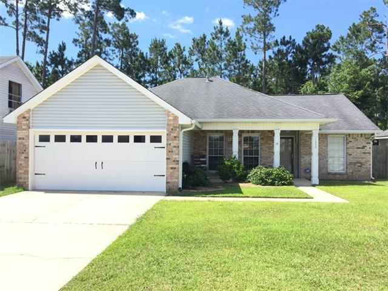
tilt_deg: +1.6
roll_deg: -1.3
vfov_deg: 48.2
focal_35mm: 29
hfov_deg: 61.7
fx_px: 325
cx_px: 194
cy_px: 146
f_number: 2.2
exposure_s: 1/1041
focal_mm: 4.15
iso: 32
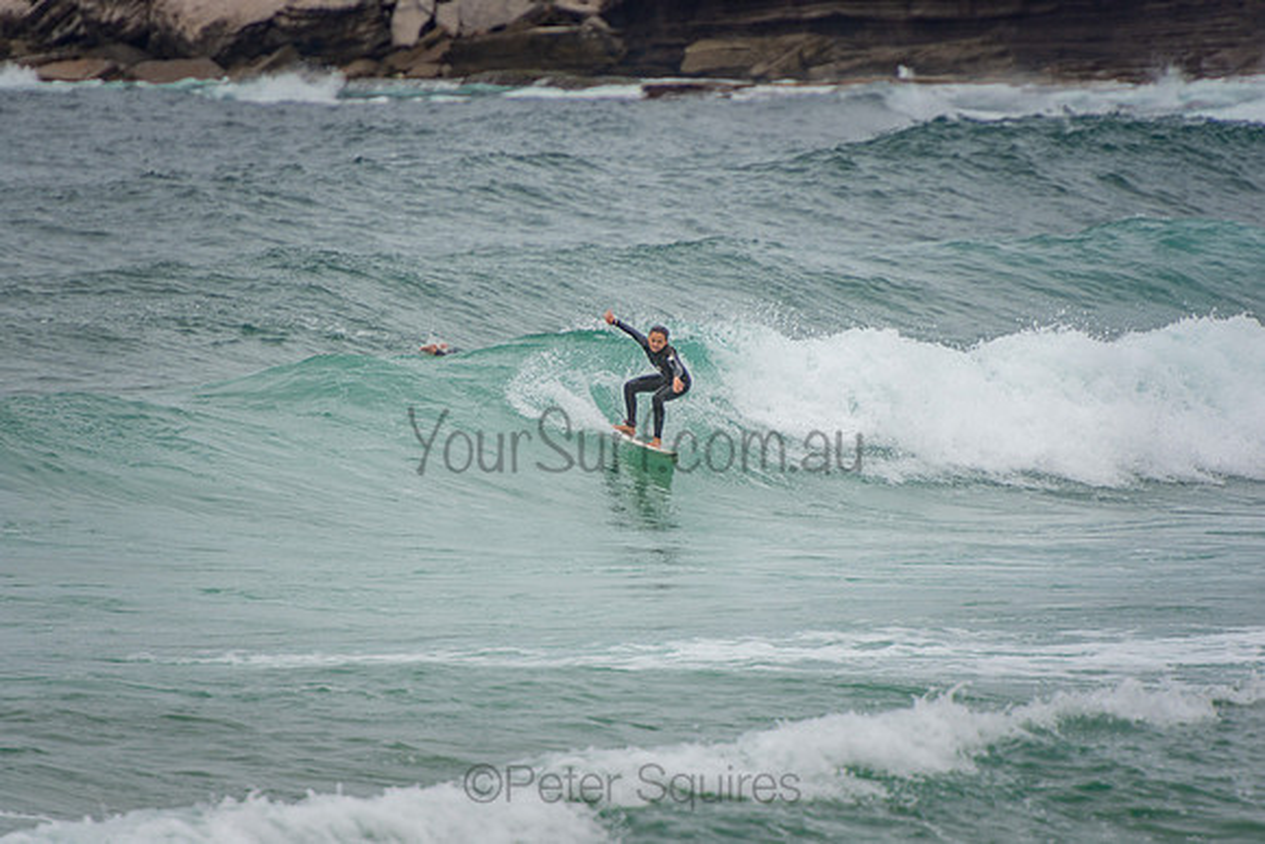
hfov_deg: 3.5
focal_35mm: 585
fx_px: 20560
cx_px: 632
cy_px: 422
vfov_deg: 2.4
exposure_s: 1/1600
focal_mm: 390
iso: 200
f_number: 5.6
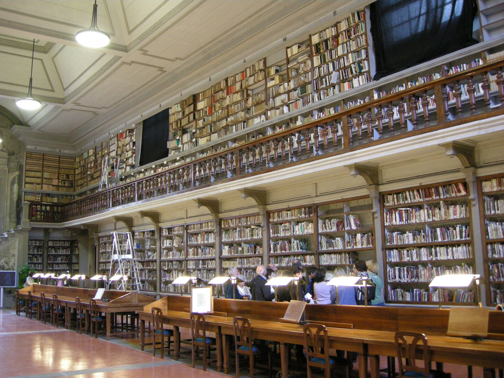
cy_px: 189
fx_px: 524
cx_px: 252
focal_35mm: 36
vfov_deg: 39.7
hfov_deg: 51.4
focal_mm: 7.5
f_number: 2.7
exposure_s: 1/16
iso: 400
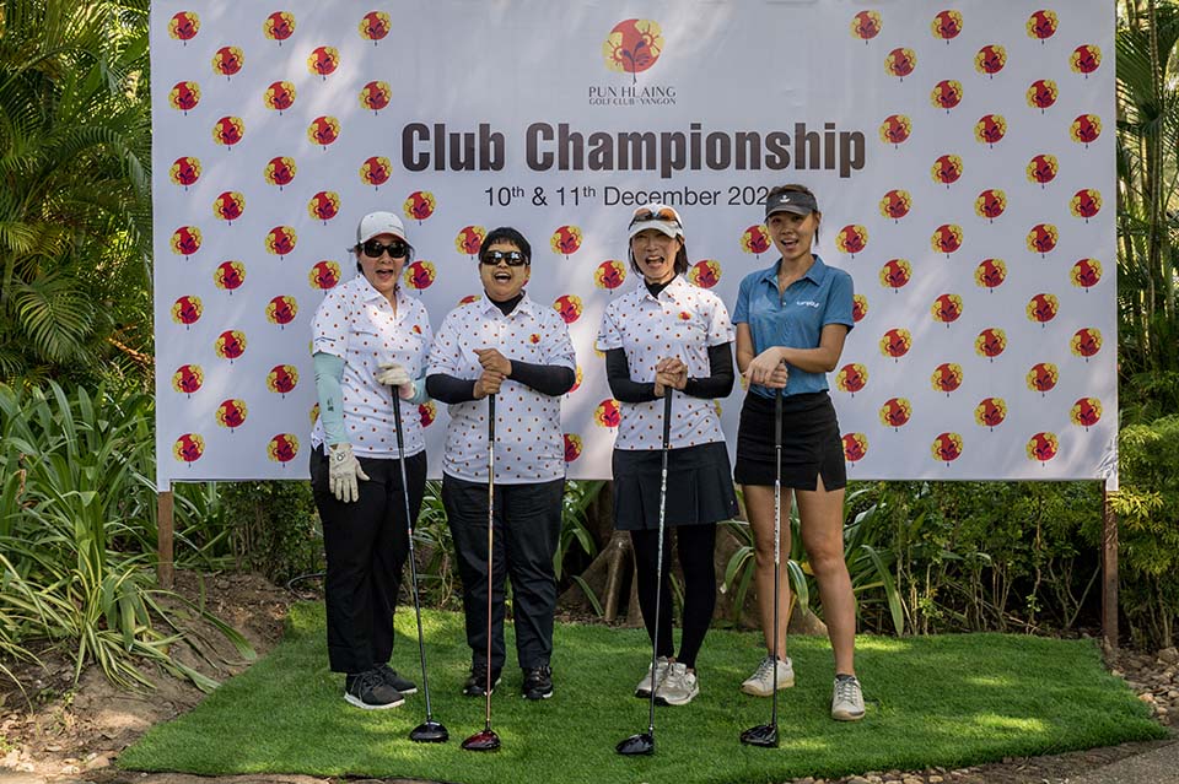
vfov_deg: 38.3
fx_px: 1129
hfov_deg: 55.1
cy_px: 392
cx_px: 590
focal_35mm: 34
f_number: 7.1
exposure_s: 1/320
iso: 360
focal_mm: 34.5
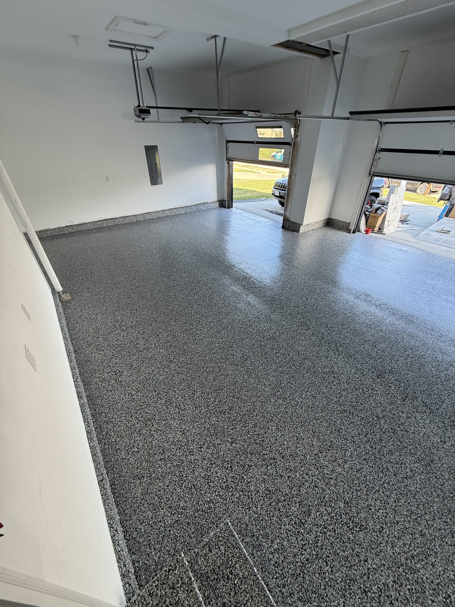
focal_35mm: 14
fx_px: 245
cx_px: 228
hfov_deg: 85.7
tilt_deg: -36.4
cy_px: 304
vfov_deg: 102.1
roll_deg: -0.8
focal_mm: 2.22
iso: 64
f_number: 2.2
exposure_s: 1/99
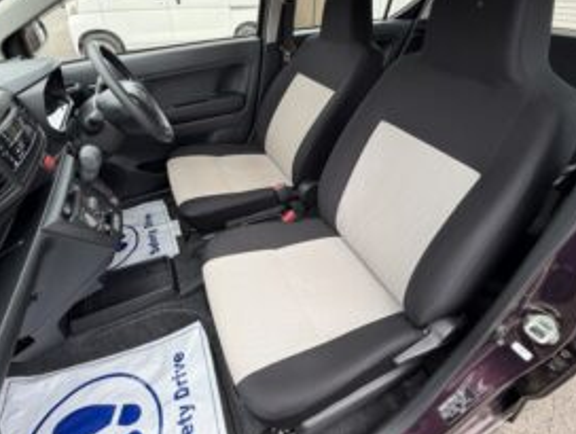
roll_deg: -0.3
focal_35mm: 18
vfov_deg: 70.7
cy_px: 164
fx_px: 300
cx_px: 280
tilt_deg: -31.3
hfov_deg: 87.6
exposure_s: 1/179
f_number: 2.2
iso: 40
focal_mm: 2.22
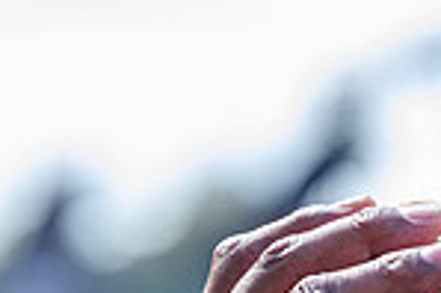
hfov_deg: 3.8
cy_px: 447
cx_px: 910
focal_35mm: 538
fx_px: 6583
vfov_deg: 2.5
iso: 400
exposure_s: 1/800
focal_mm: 130
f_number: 4.5
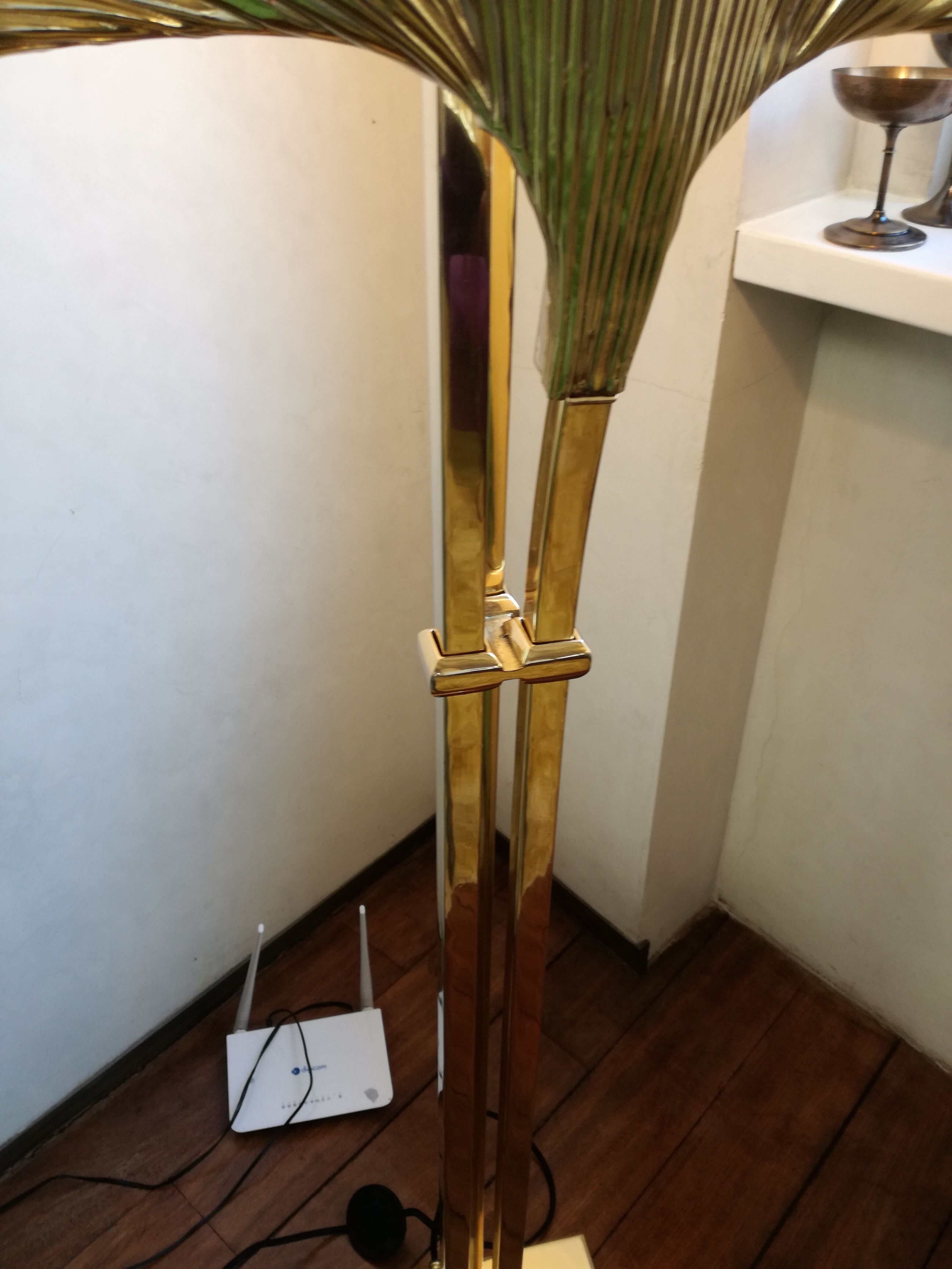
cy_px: 634
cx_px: 476
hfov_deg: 51.4
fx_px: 990
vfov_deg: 65.3
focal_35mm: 27
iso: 80
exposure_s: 1/40
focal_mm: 3.79
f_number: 2
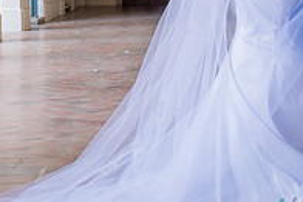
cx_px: 57
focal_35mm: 146
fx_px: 1230
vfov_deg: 8.6
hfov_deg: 14.0
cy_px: -266
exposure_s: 1/160
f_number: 2.8
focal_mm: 24
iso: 250
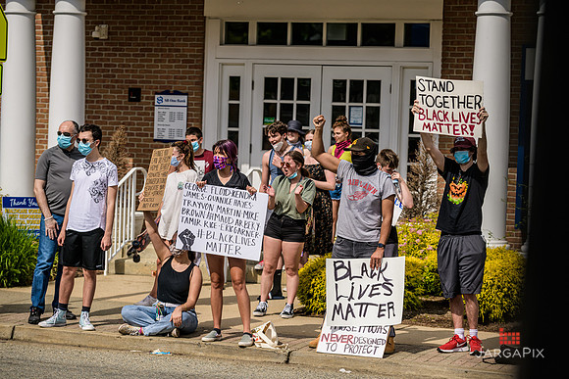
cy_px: 190
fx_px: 1771
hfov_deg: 18.3
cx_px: 284
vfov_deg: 12.2
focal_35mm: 112
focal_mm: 112
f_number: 4
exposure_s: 1/6400
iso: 200
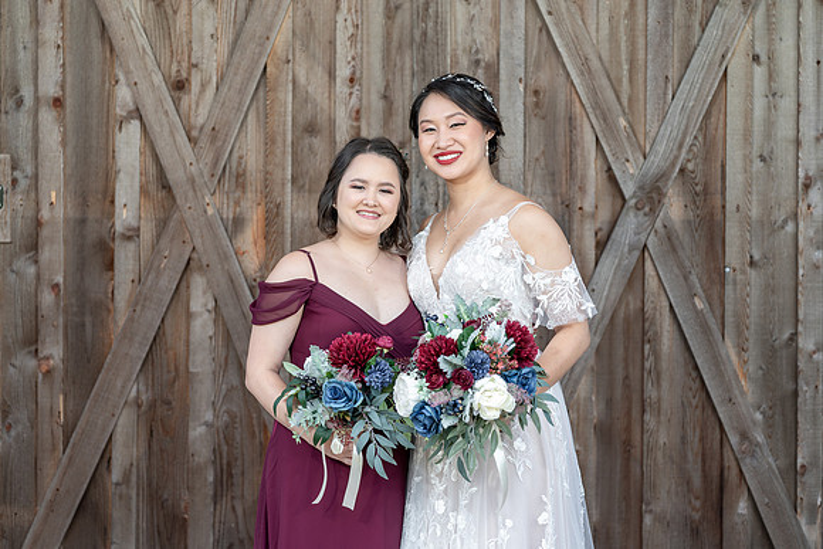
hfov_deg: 17.4
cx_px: 412
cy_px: 274
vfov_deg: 11.6
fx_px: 2696
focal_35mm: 118
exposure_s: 1/200
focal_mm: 113
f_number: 4
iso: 250
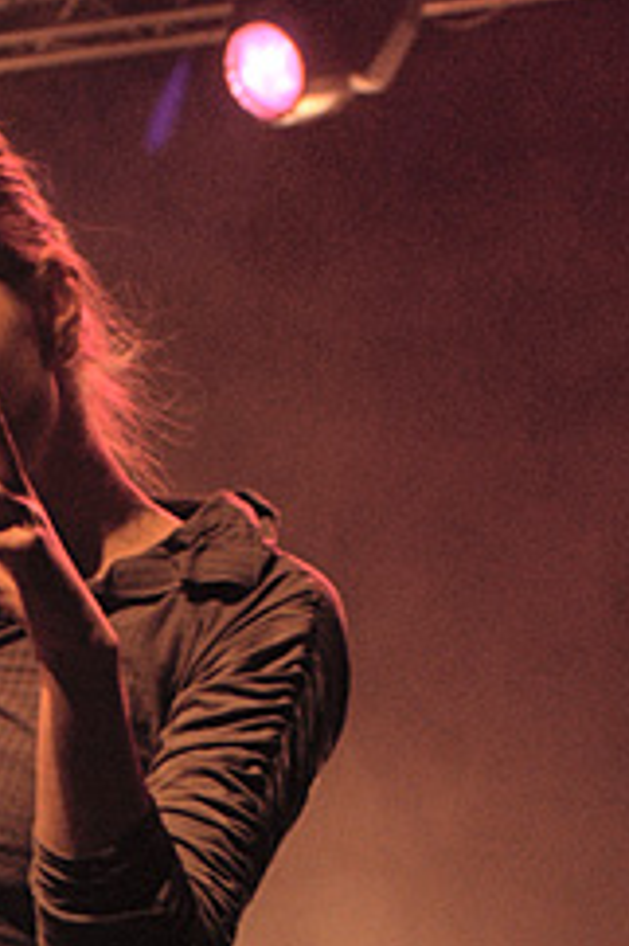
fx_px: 3910
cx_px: -229
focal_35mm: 149
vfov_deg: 13.3
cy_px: 1239
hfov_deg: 9.0
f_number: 3.5
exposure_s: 1/125
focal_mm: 32
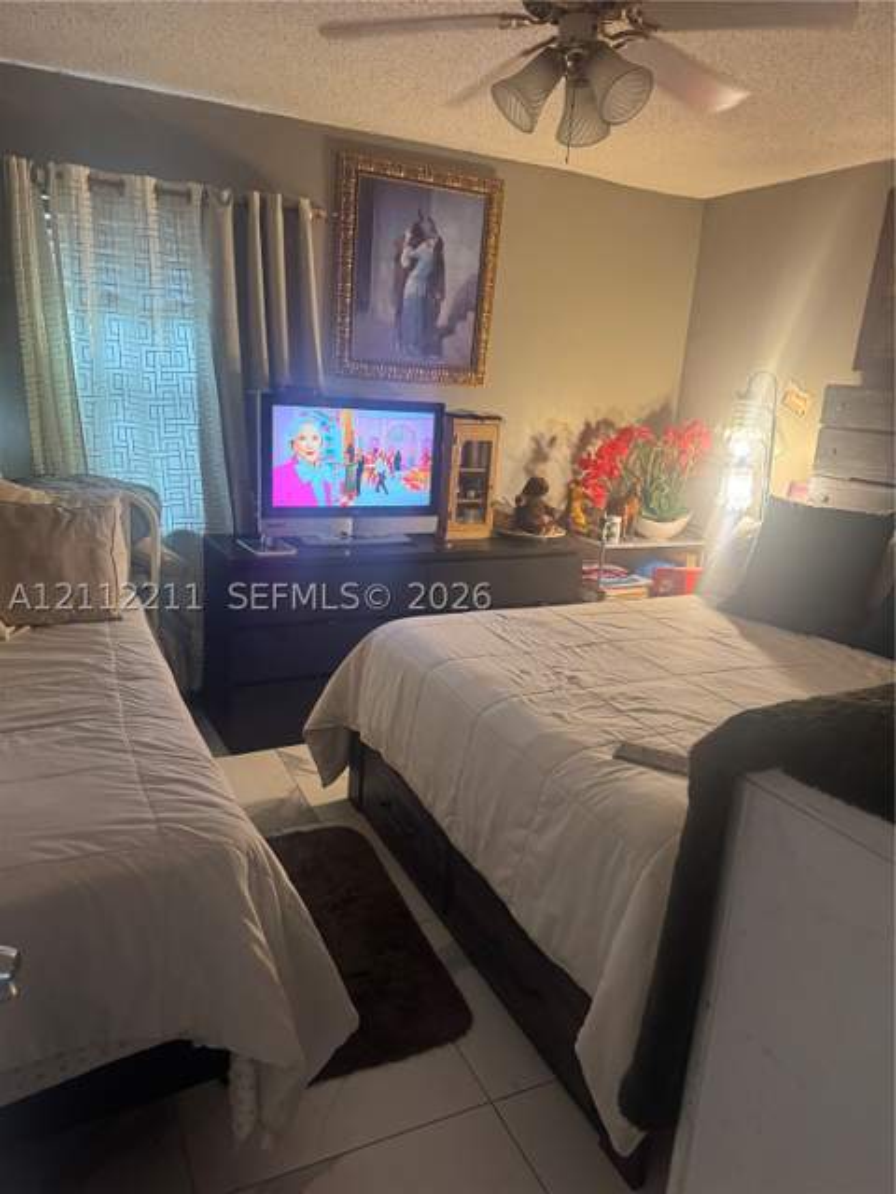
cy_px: 597
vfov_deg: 71.6
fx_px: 828
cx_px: 448
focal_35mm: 24
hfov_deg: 56.8
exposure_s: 1/60
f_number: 1.78
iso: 400
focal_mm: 6.76
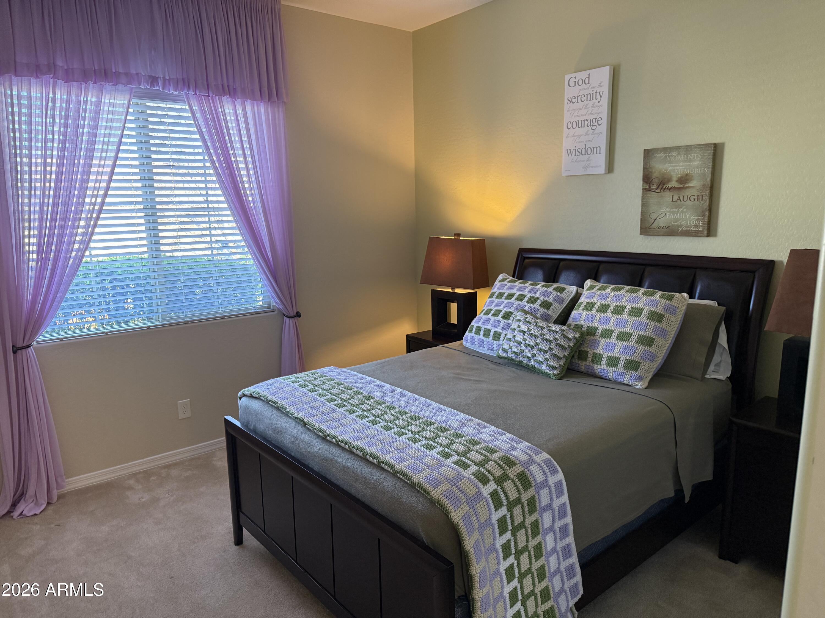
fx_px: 572
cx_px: 412
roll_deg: +0.6
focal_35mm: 24
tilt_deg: -11.1
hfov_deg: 71.6
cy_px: 309
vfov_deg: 56.8
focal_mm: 6.76
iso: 250
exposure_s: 1/60
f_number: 1.78
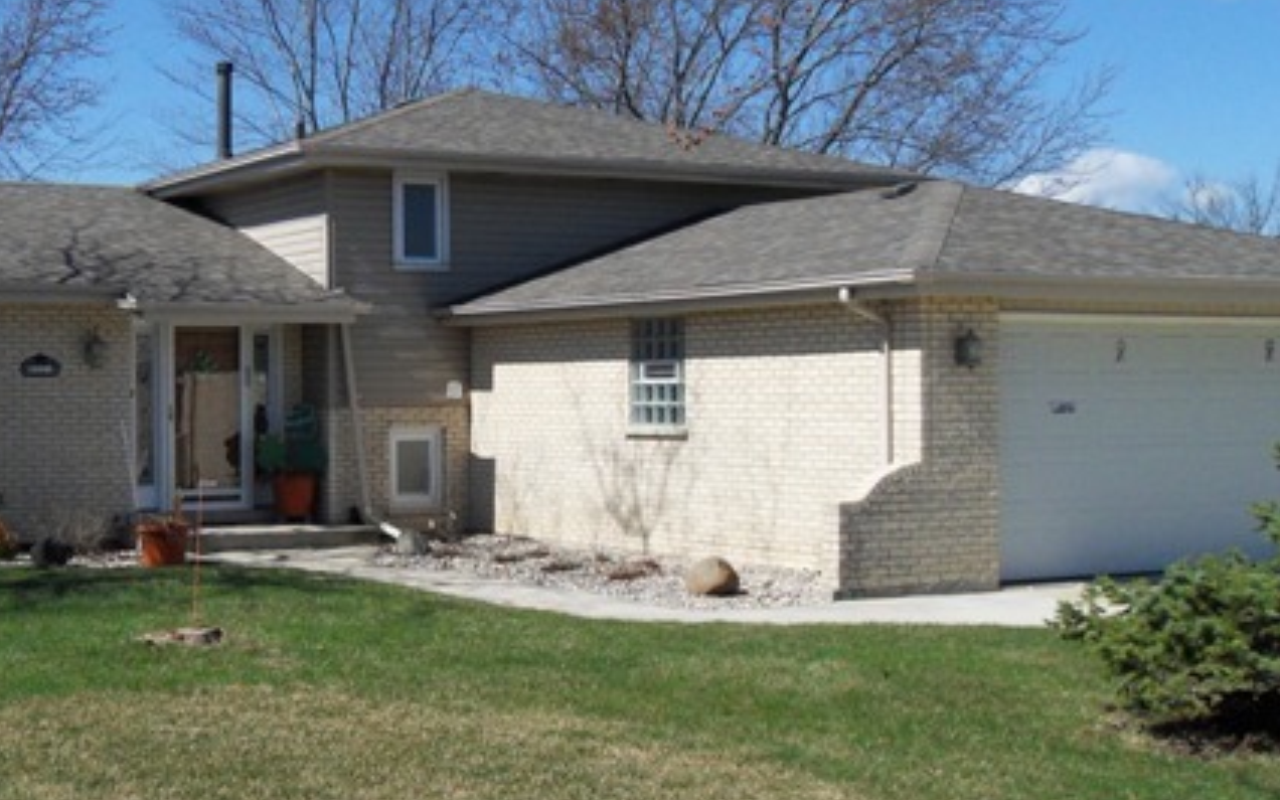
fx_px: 1954
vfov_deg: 23.1
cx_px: 414
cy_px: 447
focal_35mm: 56
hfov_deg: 35.9
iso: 200
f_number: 8.2
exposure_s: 1/750
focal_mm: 6.3
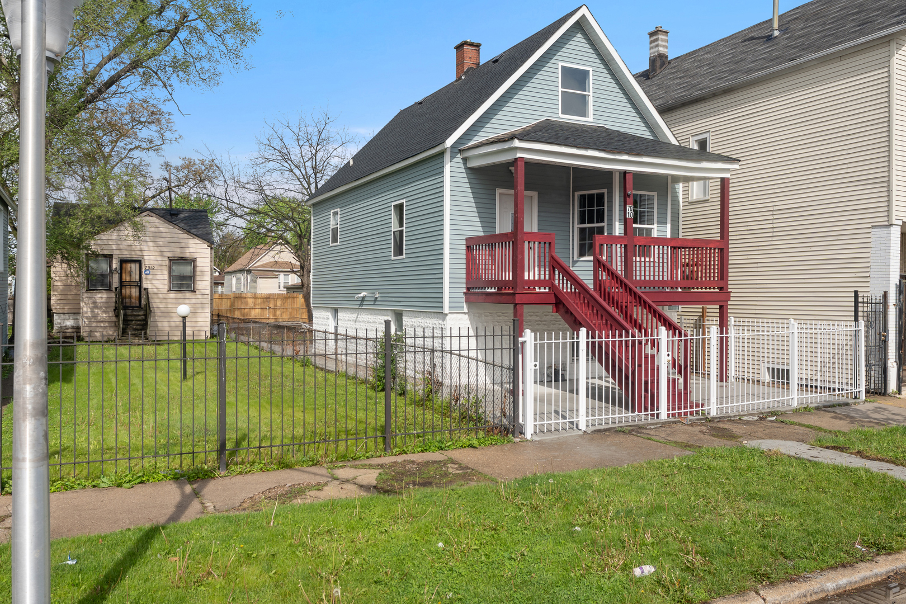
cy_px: 302
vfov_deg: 36.9
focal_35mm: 36
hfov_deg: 53.1
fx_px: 906
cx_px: 453
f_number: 9
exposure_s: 1/320
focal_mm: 24
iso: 100
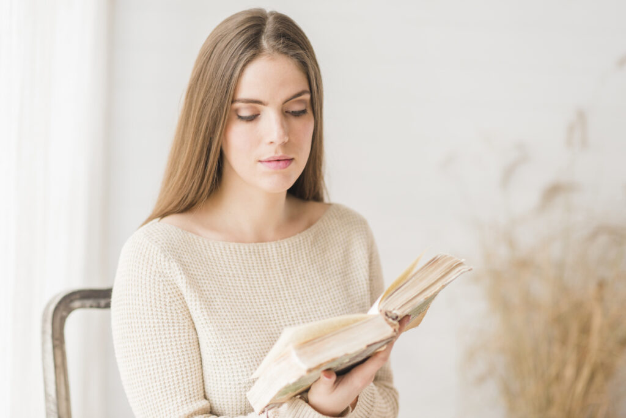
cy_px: 209
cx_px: 313
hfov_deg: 23.9
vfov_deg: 16.1
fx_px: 1479
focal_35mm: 85
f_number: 2.5
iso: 400
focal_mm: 85
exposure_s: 1/200
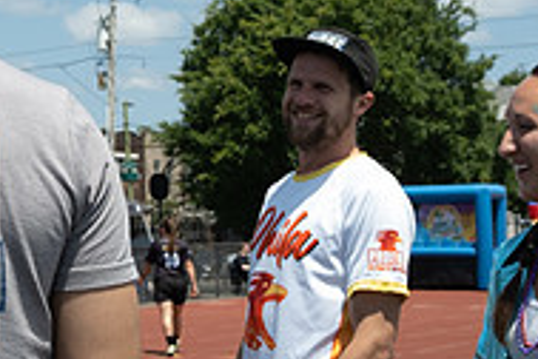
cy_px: 163
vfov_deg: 12.2
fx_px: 1674
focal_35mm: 112
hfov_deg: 17.1
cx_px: -174
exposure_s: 1/320
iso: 100
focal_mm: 23
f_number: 7.1
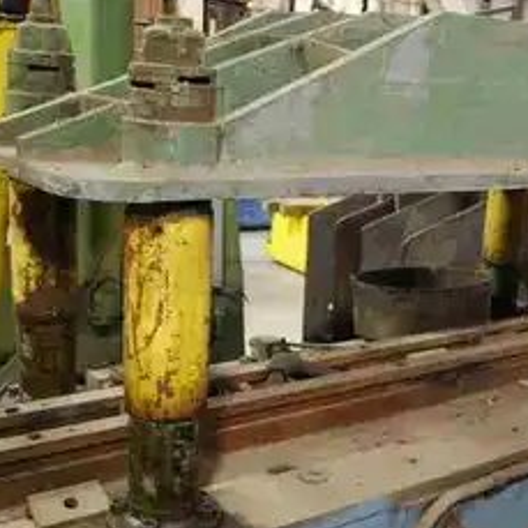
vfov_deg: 34.6
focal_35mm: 49
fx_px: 846
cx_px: 345
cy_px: 301
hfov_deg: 34.4
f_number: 3.8
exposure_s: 1/8
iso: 800
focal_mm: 22
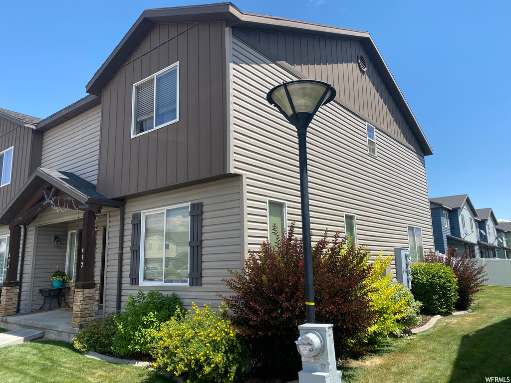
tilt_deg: +12.0
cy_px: 192
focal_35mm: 26
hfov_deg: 67.3
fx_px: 384
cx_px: 256
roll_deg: +1.2
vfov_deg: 53.1
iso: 32
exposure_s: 1/2066
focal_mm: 4.25
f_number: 1.8
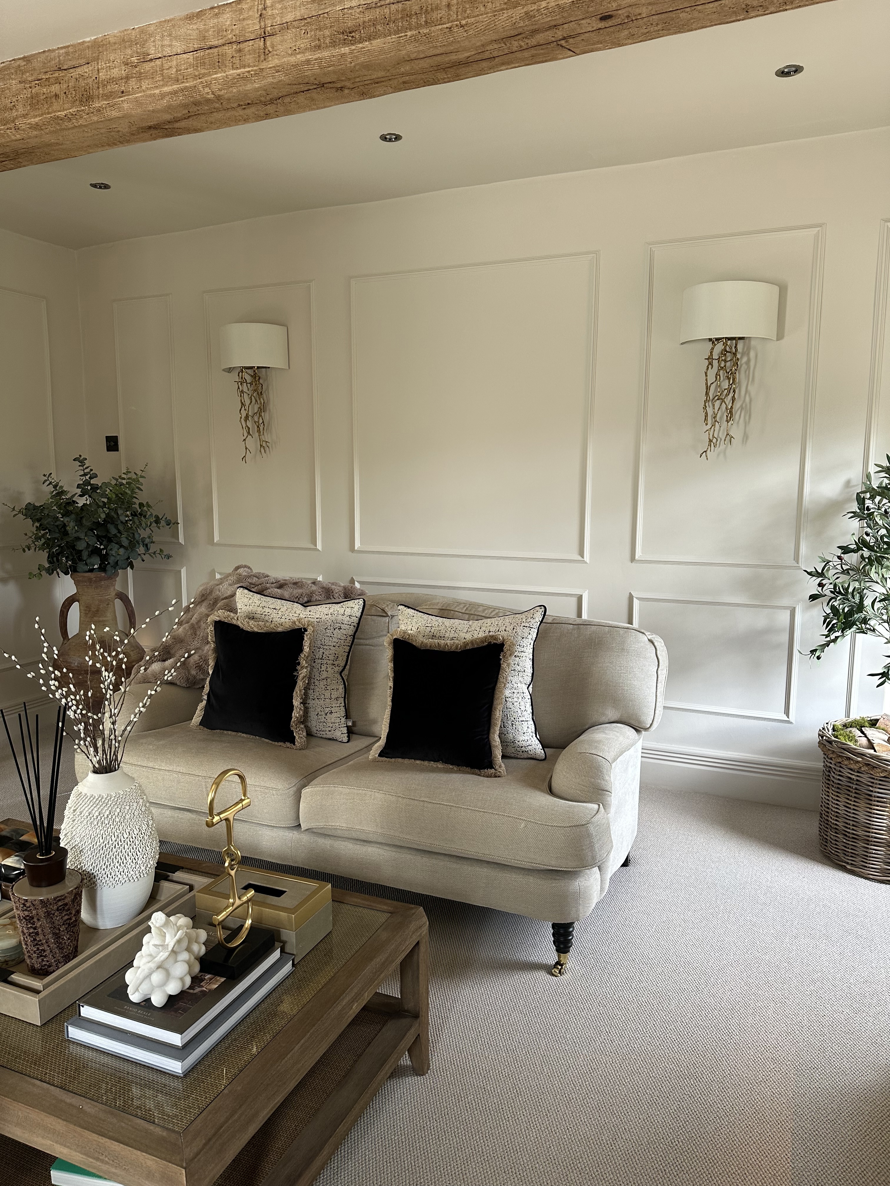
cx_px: 445
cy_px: 593
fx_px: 823
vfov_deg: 71.6
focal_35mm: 24
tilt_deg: -7.9
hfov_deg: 56.8
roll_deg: -0.7
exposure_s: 1/121
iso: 100
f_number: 1.78
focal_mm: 6.86
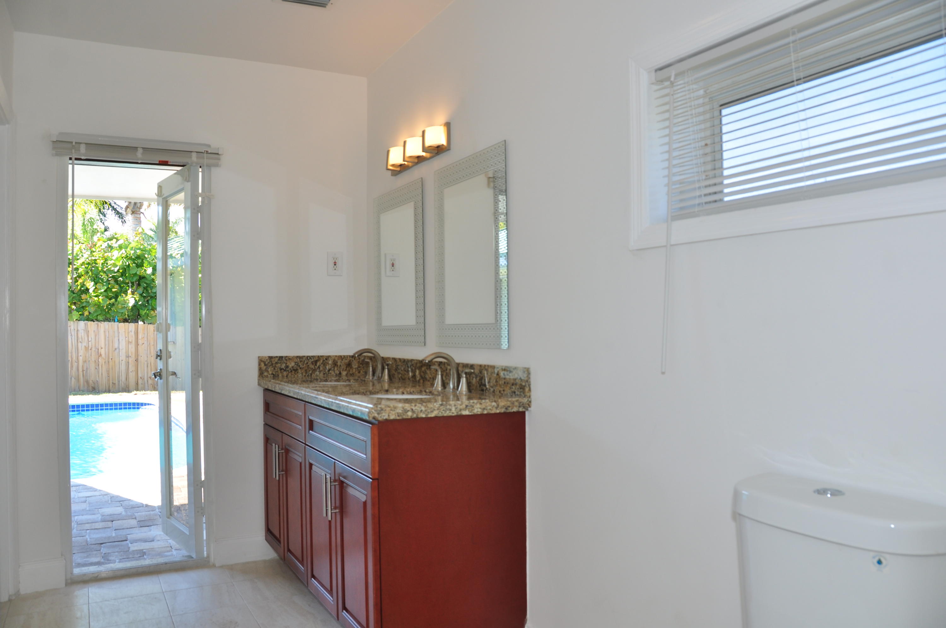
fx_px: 709
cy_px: 314
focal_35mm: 27
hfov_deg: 67.4
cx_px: 473
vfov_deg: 47.8
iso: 200
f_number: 6.3
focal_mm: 18
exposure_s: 1/80
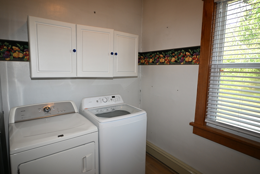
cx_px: 130
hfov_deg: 79.2
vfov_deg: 57.8
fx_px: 157
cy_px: 87
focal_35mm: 22
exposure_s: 1/60
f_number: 4
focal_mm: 14.5
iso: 320
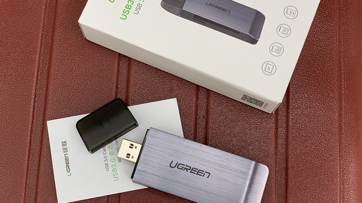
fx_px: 547
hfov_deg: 36.6
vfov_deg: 21.1
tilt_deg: -76.4
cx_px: 180
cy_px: 88
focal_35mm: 57
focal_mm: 6
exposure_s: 1/122
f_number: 2.4
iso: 32
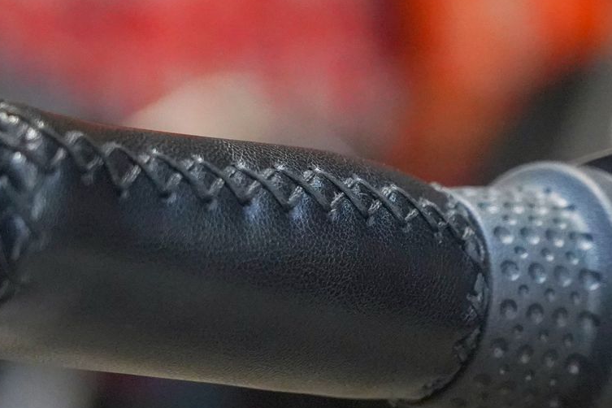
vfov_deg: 5.9
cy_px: 297
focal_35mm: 231
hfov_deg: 8.9
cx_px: 490
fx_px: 3927
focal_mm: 87
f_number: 5
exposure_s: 1/200
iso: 10000
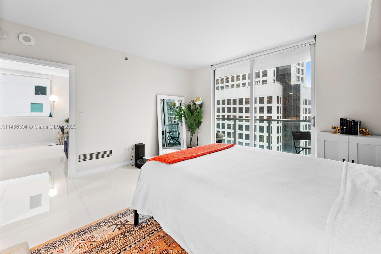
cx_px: 190
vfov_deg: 81.2
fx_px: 148
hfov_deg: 104.2
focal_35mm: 14
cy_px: 127
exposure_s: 1/2
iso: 100
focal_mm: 14
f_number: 8
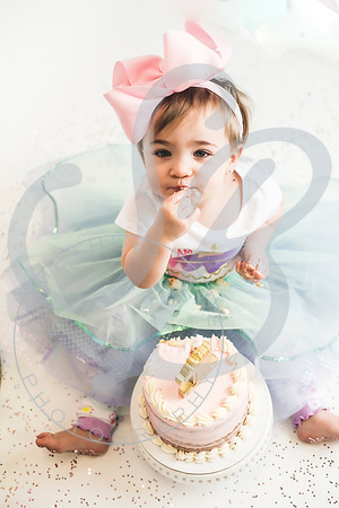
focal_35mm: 50
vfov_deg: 39.6
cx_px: 170
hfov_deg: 27.0
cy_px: 254
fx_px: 706
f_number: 2.8
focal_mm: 50
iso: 200
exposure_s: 1/160
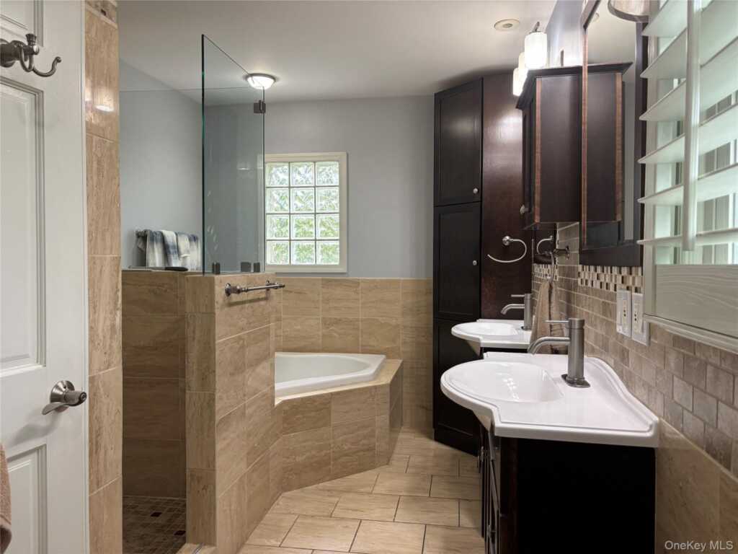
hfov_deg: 67.3
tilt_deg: -2.4
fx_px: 554
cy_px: 277
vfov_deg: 53.1
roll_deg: -0.7
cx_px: 369
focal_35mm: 26
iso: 125
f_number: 1.6
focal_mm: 5.96
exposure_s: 1/120
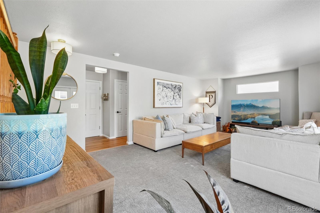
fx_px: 133
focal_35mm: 15
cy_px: 106
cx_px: 160
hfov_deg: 100.4
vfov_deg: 77.3
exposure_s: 1/5
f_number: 8
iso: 800
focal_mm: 10
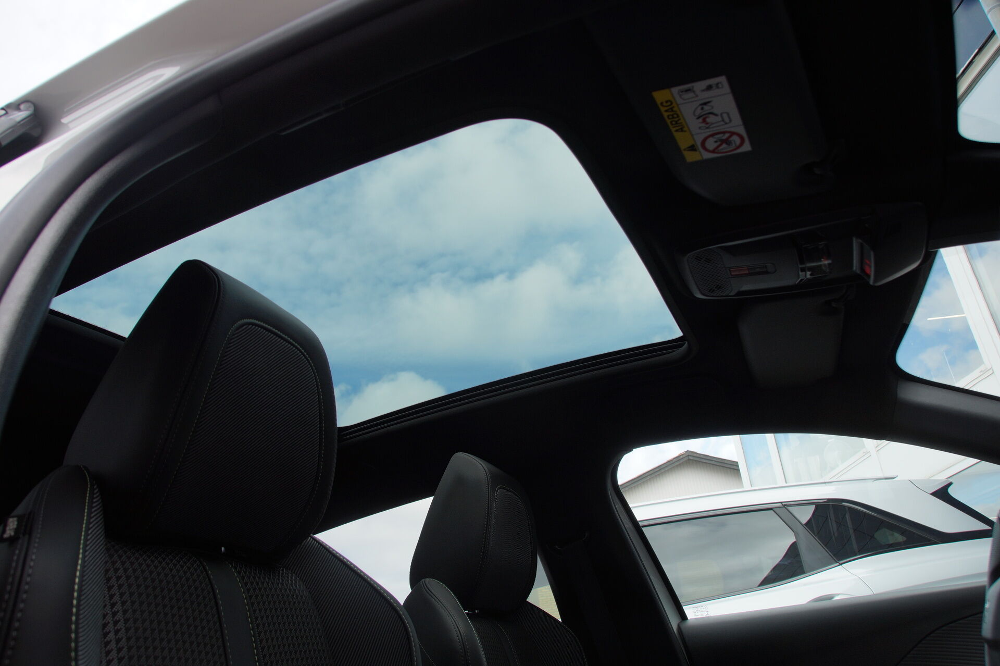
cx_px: 500
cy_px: 333
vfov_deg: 47.9
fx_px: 750
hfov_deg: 67.4
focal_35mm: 27
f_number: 5.6
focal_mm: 18
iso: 100
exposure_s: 1/125
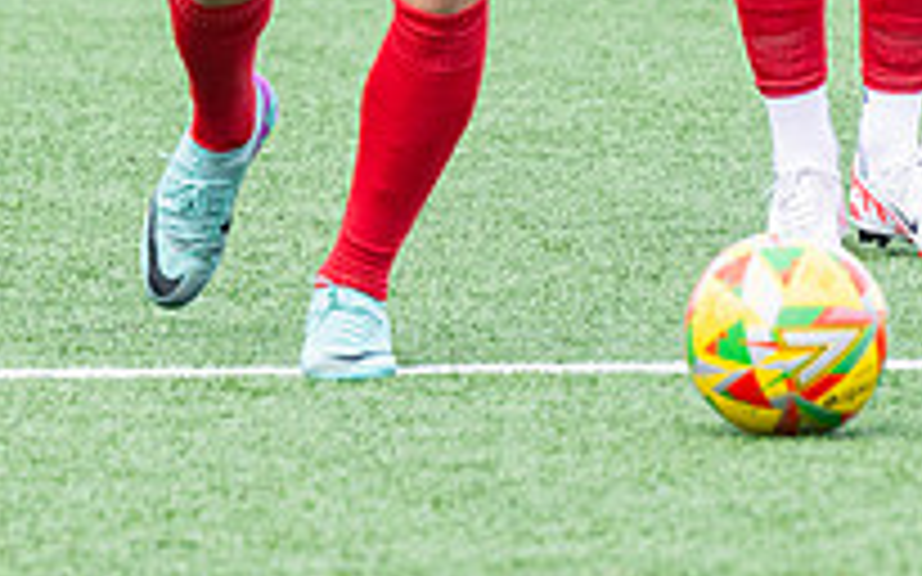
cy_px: -387
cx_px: 390
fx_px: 21955
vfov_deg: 1.5
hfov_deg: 2.4
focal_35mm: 874
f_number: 4
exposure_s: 1/1250
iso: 800
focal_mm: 220
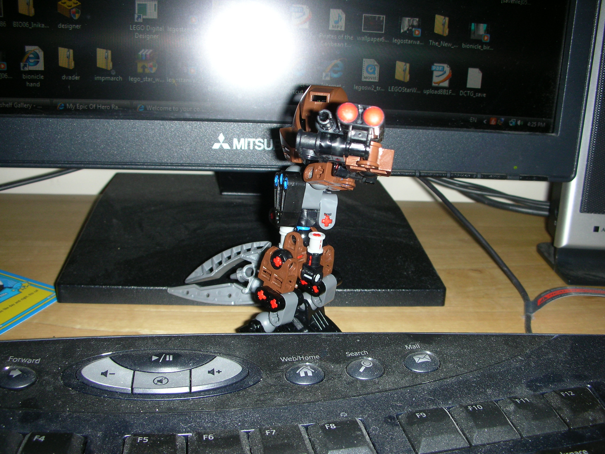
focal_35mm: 35
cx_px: 302
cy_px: 227
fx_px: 612
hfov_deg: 52.6
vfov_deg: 40.7
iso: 50
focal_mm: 5.8
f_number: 3
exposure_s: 1/60.1
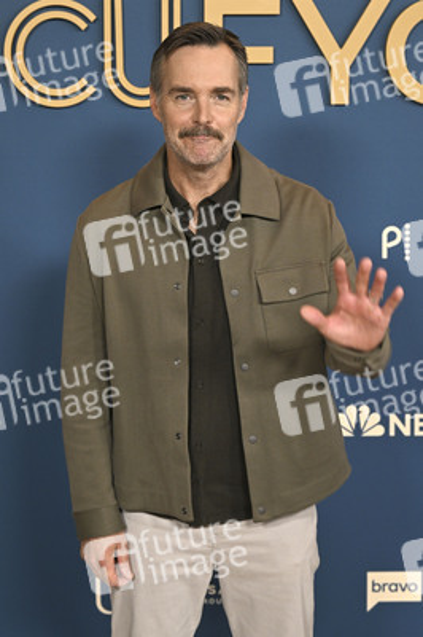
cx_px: 212
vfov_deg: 24.8
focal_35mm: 82
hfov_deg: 16.6
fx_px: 1448
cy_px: 318
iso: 2000
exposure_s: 1/320
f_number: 5.6
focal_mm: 82
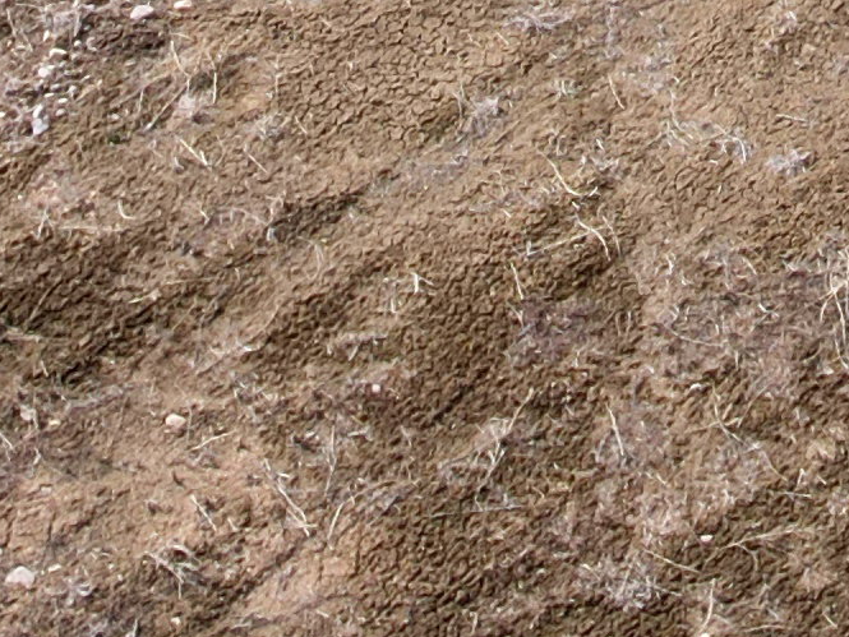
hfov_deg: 11.1
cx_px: 1062
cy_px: -1349
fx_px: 4268
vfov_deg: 7.4
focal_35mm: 174
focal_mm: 8.38
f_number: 2.8
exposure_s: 1/3000
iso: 200
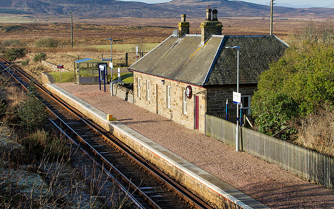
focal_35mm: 73
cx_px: 167
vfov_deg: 17.8
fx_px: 664
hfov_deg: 28.2
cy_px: 98
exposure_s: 1/320
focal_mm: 70
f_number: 18
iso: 800
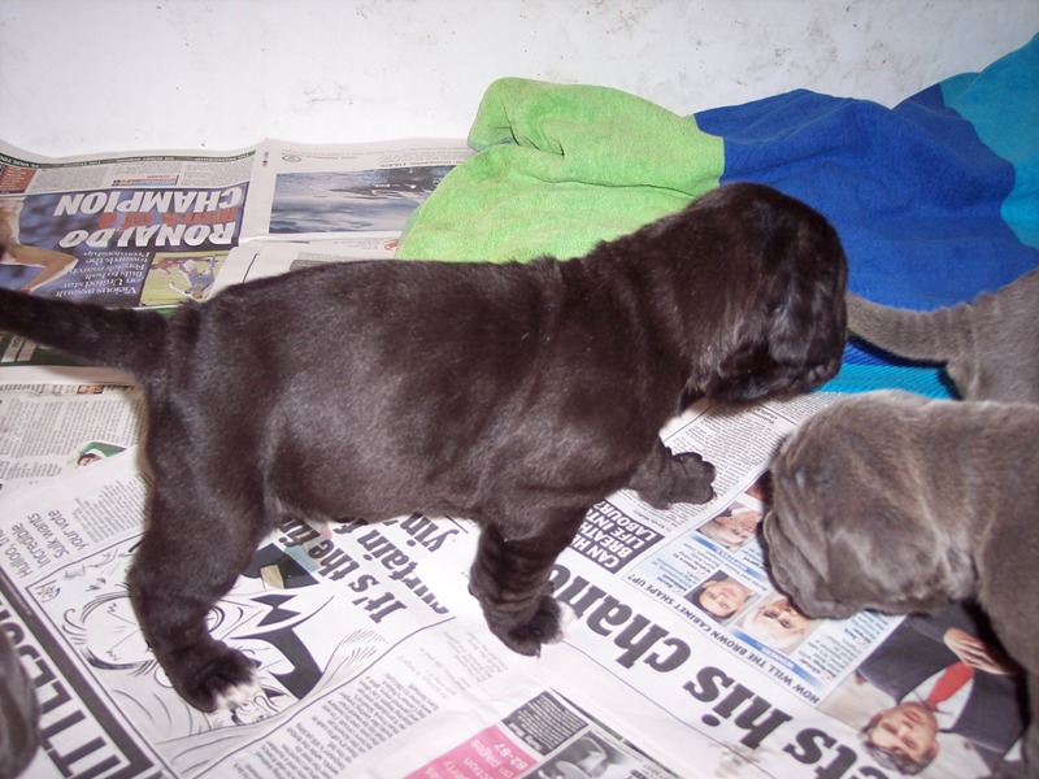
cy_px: 390
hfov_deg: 47.9
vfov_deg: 36.8
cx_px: 520
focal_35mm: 39
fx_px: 1171
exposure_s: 1/60
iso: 100
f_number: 2.8
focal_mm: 8
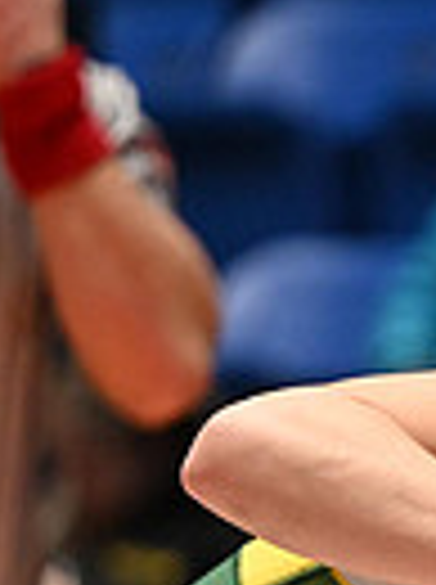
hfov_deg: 1.7
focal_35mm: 869
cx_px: 1295
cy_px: 700
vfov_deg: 2.3
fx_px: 14642
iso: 2500
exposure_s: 1/767
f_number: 2.8
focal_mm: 135
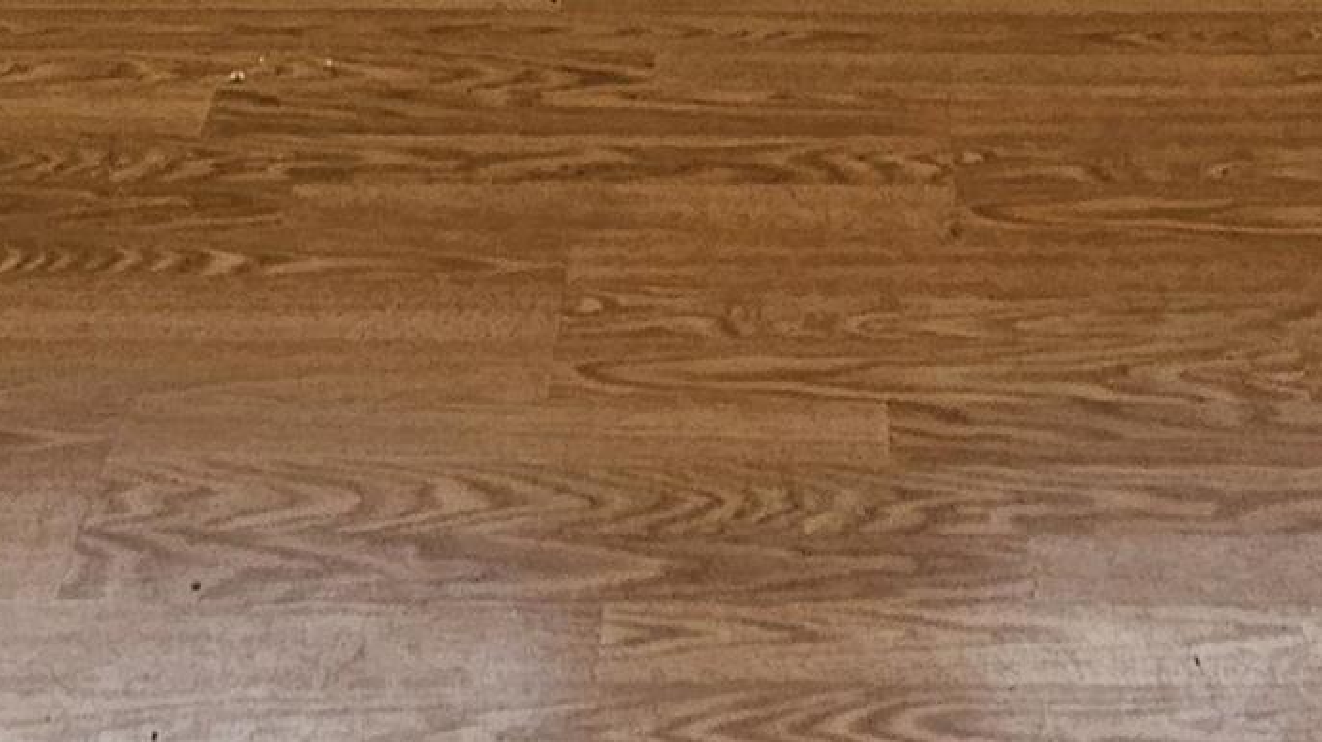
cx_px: 813
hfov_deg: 33.2
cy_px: -811
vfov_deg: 15.0
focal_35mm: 63
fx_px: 2207
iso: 100
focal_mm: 2.2
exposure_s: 1/60
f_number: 2.2
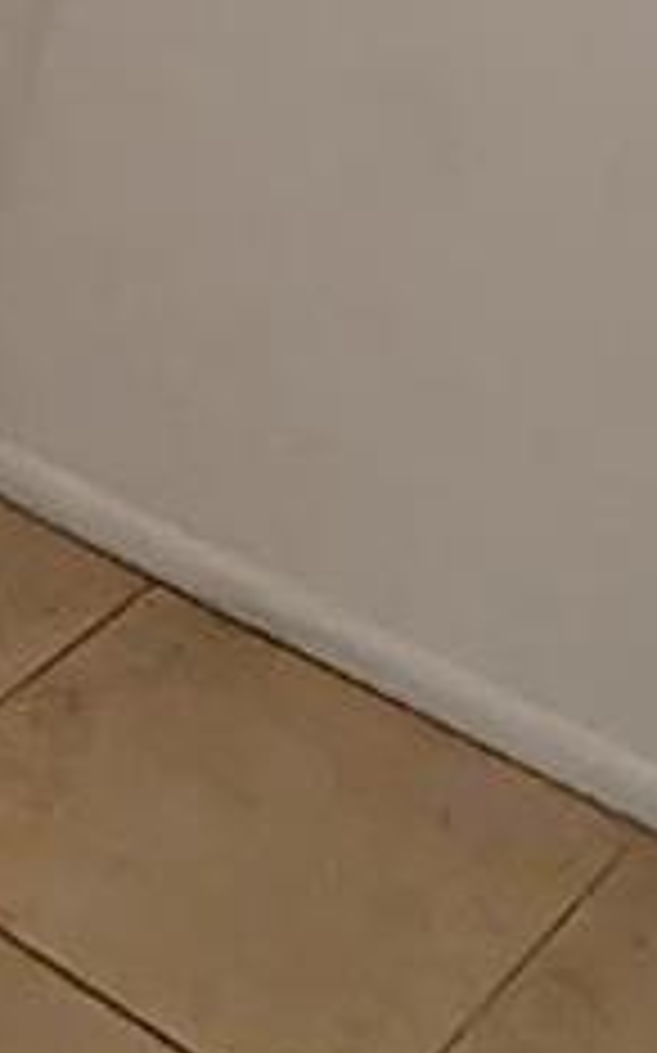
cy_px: -832
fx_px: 2495
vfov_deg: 18.6
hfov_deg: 13.5
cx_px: -506
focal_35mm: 87
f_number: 2.2
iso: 309
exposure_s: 1/120
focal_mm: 2.35
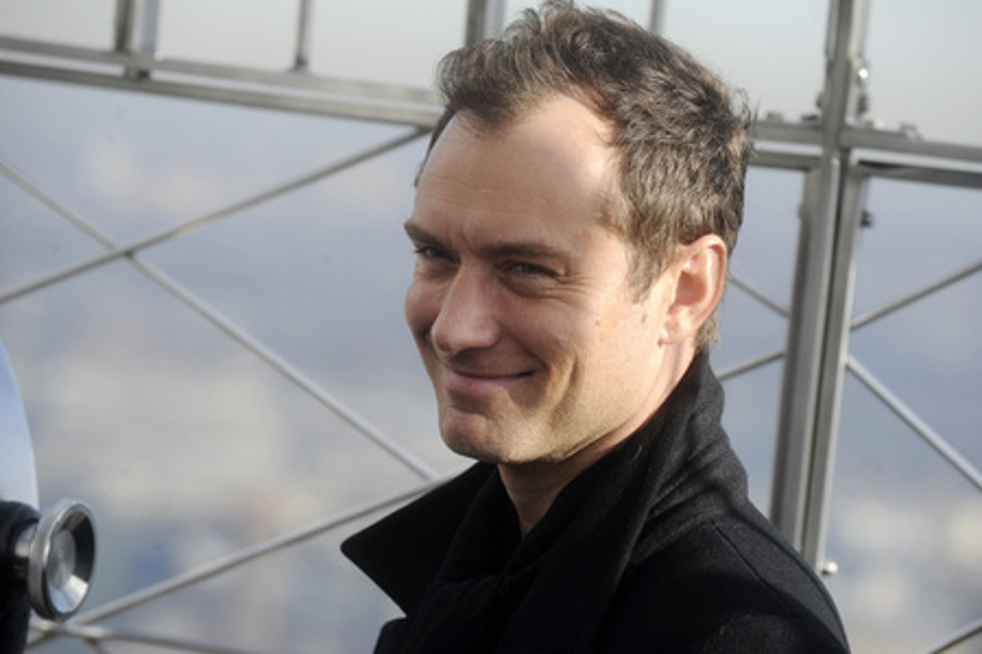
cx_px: 491
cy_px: 327
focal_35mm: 180
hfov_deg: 11.4
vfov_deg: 7.6
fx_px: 4910
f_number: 8
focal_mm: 180
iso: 250
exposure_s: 1/500
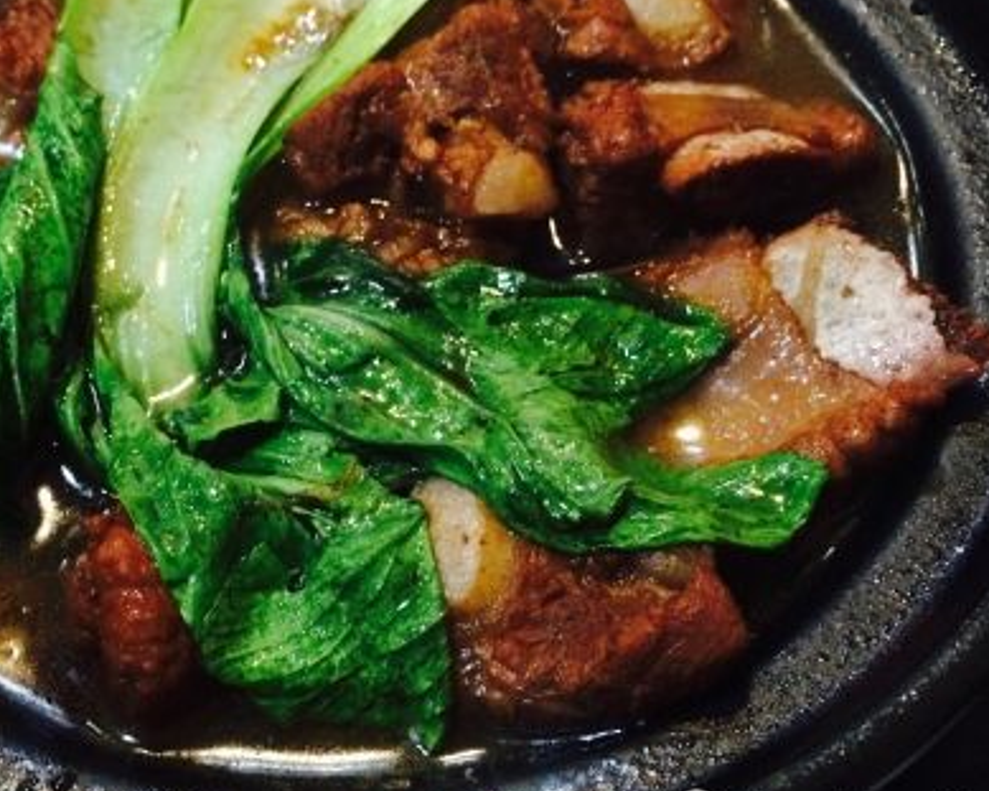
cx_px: 399
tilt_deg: -54.8
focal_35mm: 51
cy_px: 314
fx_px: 1492
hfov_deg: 36.5
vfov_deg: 29.6
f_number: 2.2
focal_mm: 4.15
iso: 400
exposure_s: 1/17
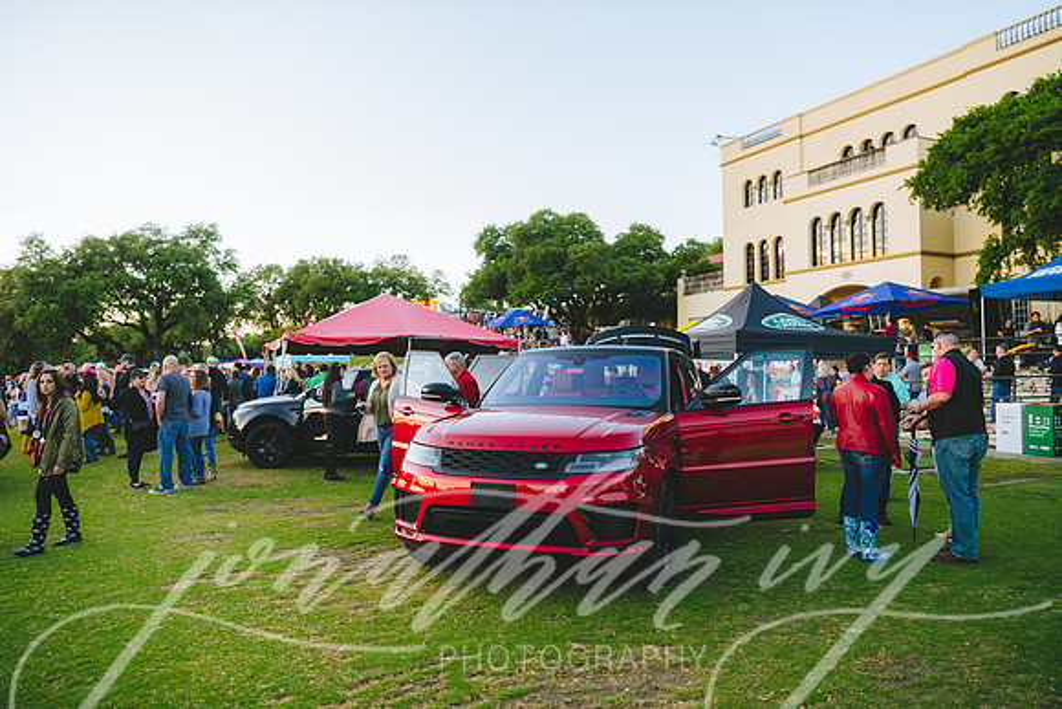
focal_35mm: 24
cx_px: 531
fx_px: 708
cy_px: 354
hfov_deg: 73.7
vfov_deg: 53.2
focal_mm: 24
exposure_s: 1/160
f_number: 3.5
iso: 180
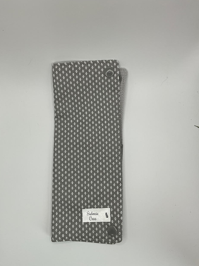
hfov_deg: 46.8
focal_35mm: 30
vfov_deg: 60.0
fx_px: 230
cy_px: 130
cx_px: 97
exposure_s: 1/391
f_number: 1.8
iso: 25
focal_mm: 3
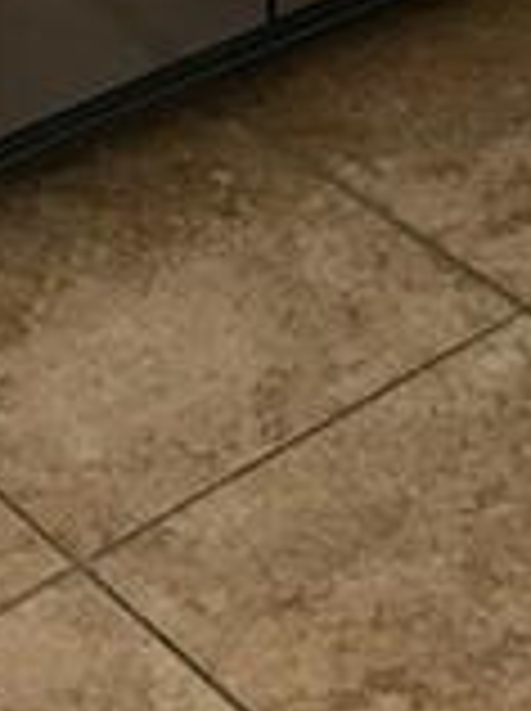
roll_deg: +1.8
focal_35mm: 141
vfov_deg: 11.5
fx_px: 2892
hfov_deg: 10.5
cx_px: 256
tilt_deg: -8.3
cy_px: -1004
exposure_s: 1/40
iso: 25
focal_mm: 4.15
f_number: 2.2
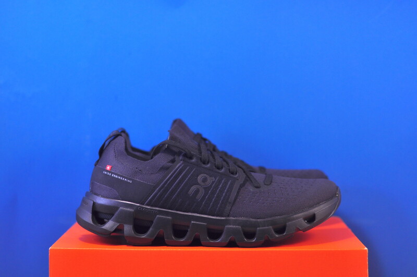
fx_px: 868
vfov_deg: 18.1
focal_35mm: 75
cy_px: 138
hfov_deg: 27.0
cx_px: 208
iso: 250
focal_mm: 50
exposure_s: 1/320
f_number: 2.2
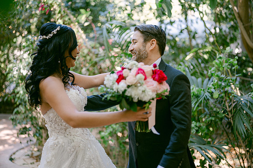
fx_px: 351
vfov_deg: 27.0
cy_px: 84
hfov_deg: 39.6
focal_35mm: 50
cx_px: 126
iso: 180
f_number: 1.8
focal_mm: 50
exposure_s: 1/125
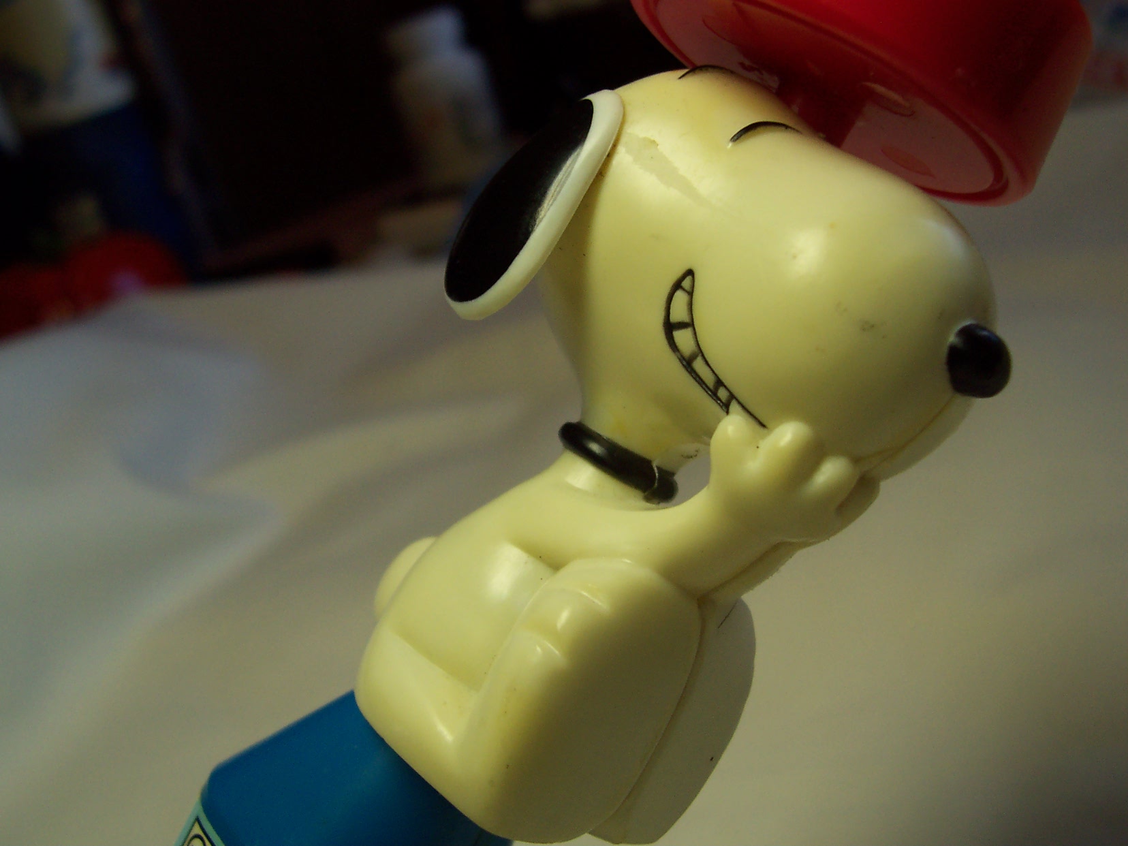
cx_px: 564
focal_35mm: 37
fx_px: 1206
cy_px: 423
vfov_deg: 38.7
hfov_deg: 50.1
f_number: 2.8
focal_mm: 5.6
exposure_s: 1/125
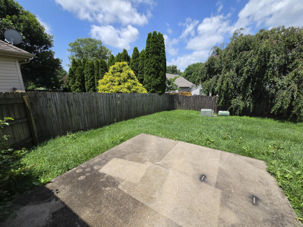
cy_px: 114
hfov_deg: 106.2
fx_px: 114
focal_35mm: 13
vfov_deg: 89.9
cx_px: 152
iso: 100
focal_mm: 2.2
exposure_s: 1/3273
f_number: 2.2
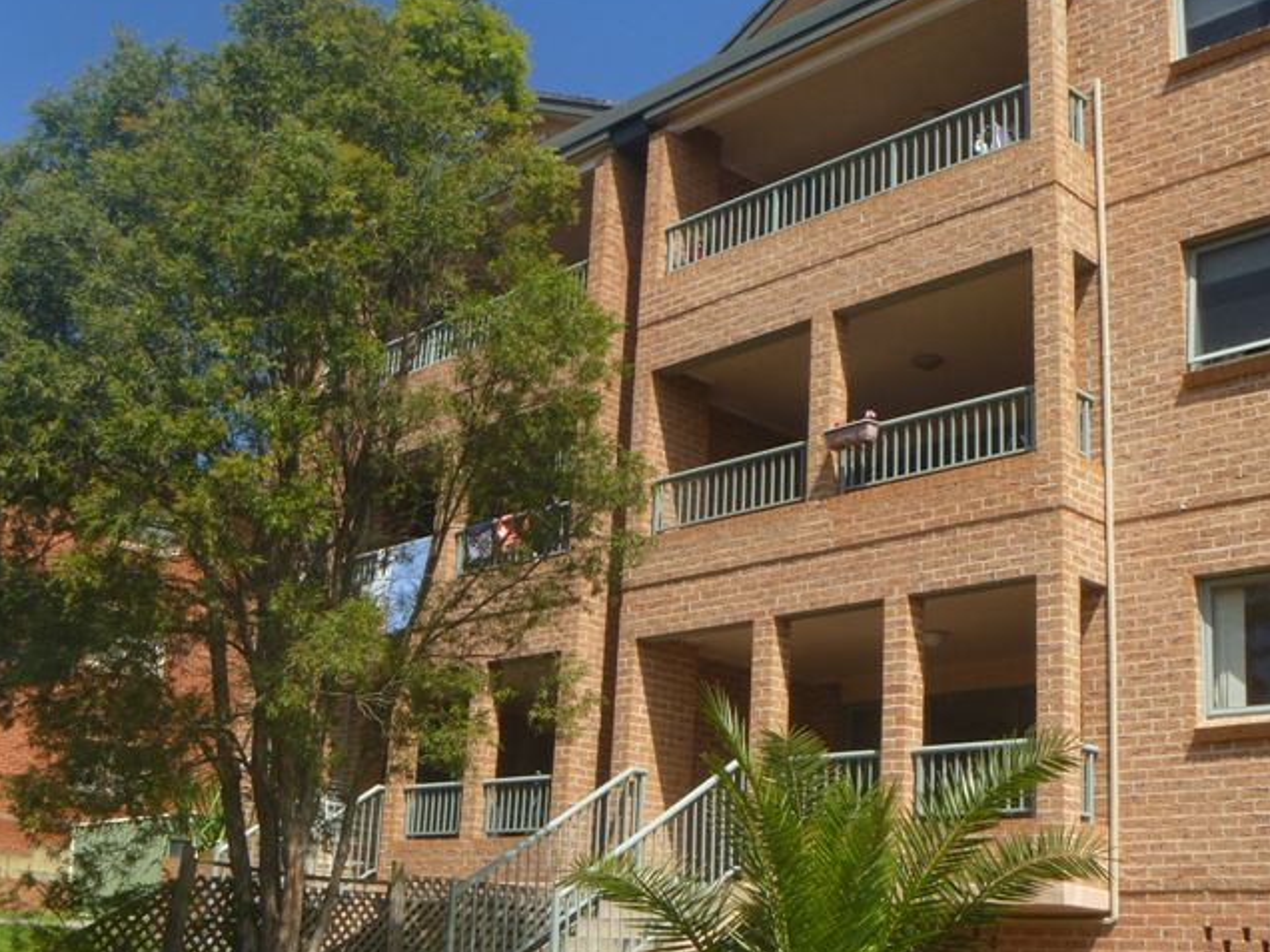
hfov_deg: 42.9
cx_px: 603
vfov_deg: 32.8
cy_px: 539
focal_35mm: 44
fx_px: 1614
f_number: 5.6
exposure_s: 1/250
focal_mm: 6.3
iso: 80
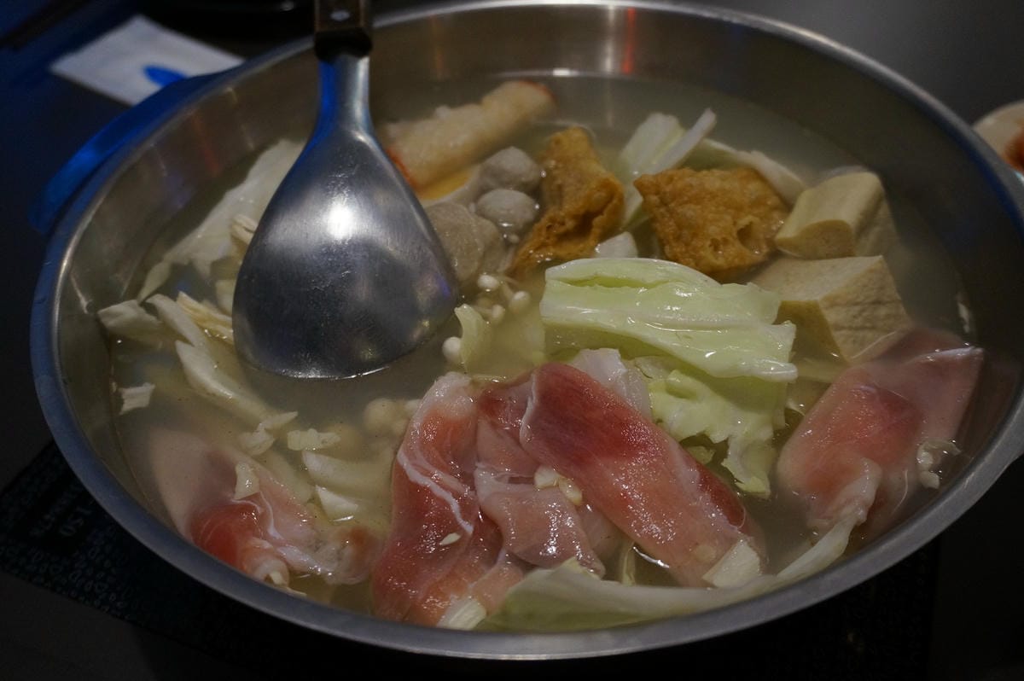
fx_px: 938
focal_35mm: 33
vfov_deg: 39.9
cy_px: 340
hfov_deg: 57.3
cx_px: 512
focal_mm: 22
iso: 1000
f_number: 4
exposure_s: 1/60
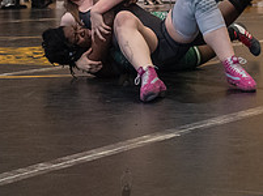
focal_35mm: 123
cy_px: 109
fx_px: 933
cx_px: 127
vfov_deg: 12.0
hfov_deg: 16.0
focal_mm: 35
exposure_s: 1/320
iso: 5000
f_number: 4
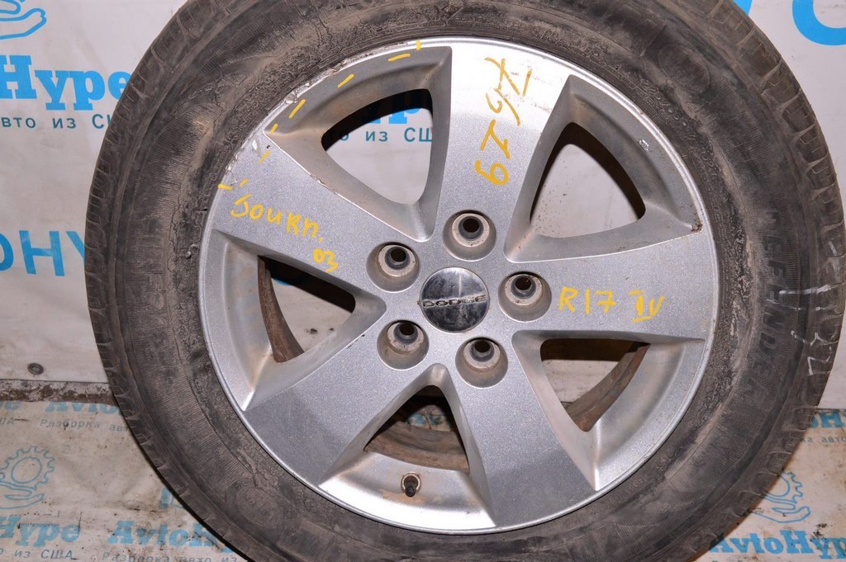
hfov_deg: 46.4
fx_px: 986
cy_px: 281
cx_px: 423
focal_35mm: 42
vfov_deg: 31.8
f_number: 8
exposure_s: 1/160
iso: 1600
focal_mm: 28
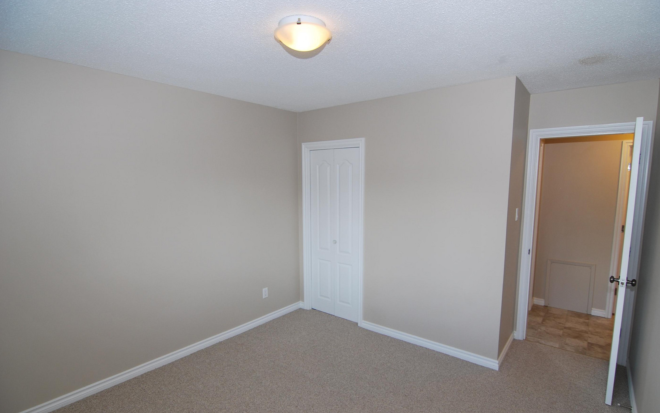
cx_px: 342
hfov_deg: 92.6
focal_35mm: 18
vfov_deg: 66.3
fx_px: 315
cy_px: 222
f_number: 4
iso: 200
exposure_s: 1/60
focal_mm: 11
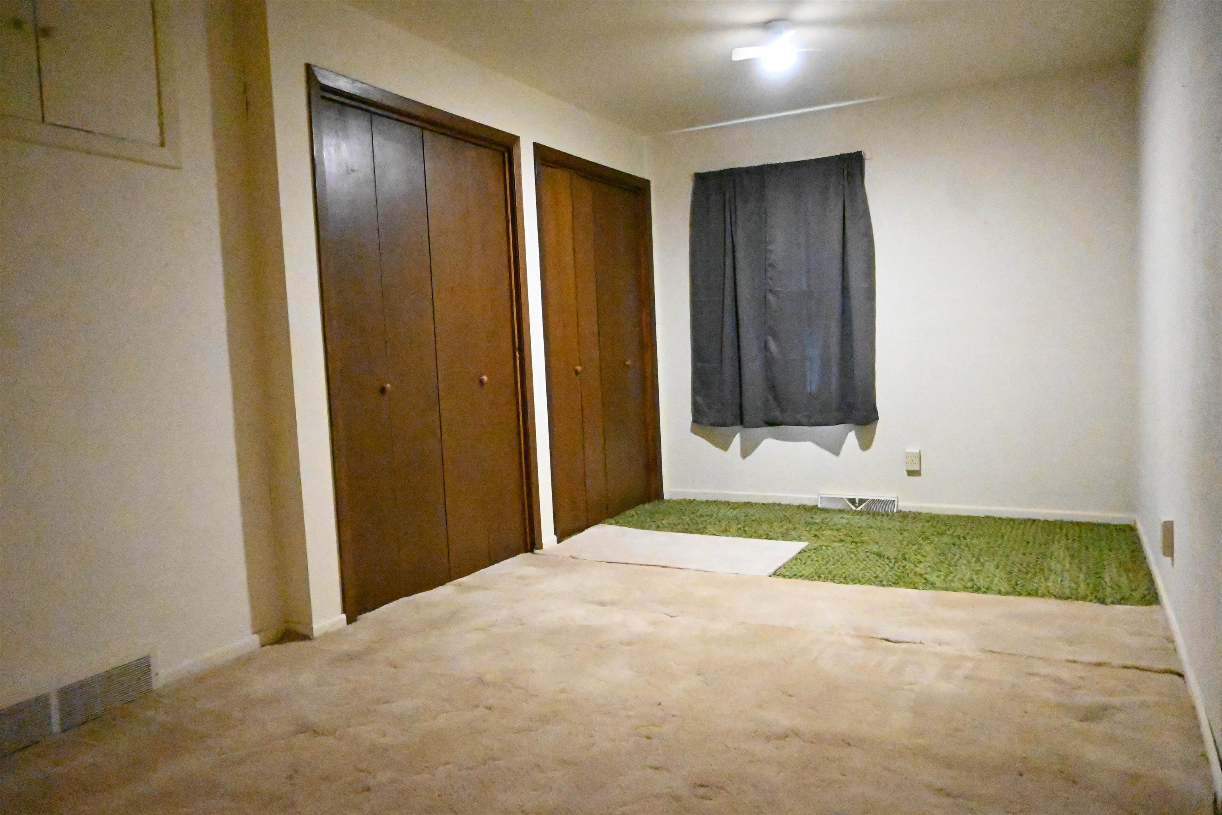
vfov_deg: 50.4
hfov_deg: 70.4
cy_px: 408
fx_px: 866
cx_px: 611
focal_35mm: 26
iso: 51200
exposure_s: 1/1000
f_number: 3.5
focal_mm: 17
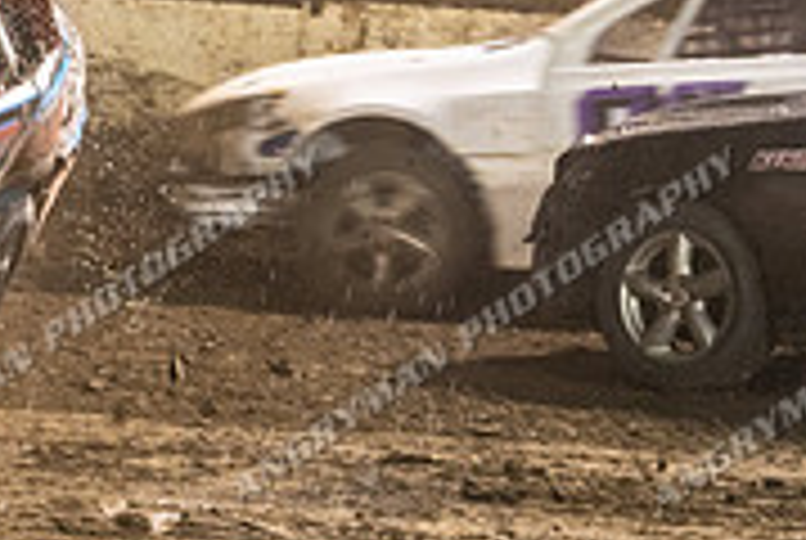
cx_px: -54
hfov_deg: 5.5
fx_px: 8342
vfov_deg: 3.7
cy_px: 106
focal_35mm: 372
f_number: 2.8
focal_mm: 115
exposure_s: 1/160
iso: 1600
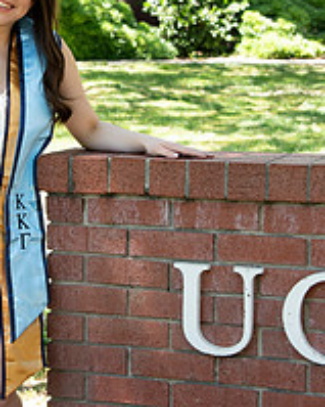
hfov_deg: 12.5
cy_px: 151
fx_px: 1480
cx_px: 88
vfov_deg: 15.6
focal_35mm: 123
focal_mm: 58
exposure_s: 1/250
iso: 640
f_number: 5.6
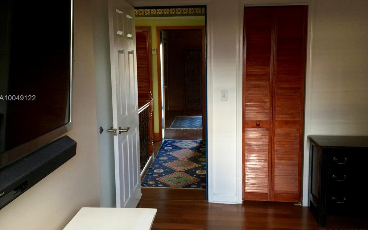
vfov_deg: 40.5
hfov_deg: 61.2
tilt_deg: -6.5
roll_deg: +0.8
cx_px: 184
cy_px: 99
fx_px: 311
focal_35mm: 31
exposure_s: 1/15
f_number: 2.2
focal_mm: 4.15
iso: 64
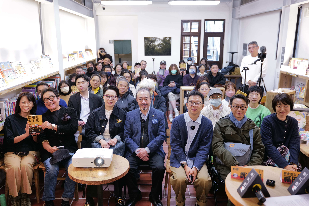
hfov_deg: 61.9
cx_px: 154
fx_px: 257
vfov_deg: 43.6
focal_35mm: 30
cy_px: 103
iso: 800
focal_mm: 30
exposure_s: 1/40
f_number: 2.8
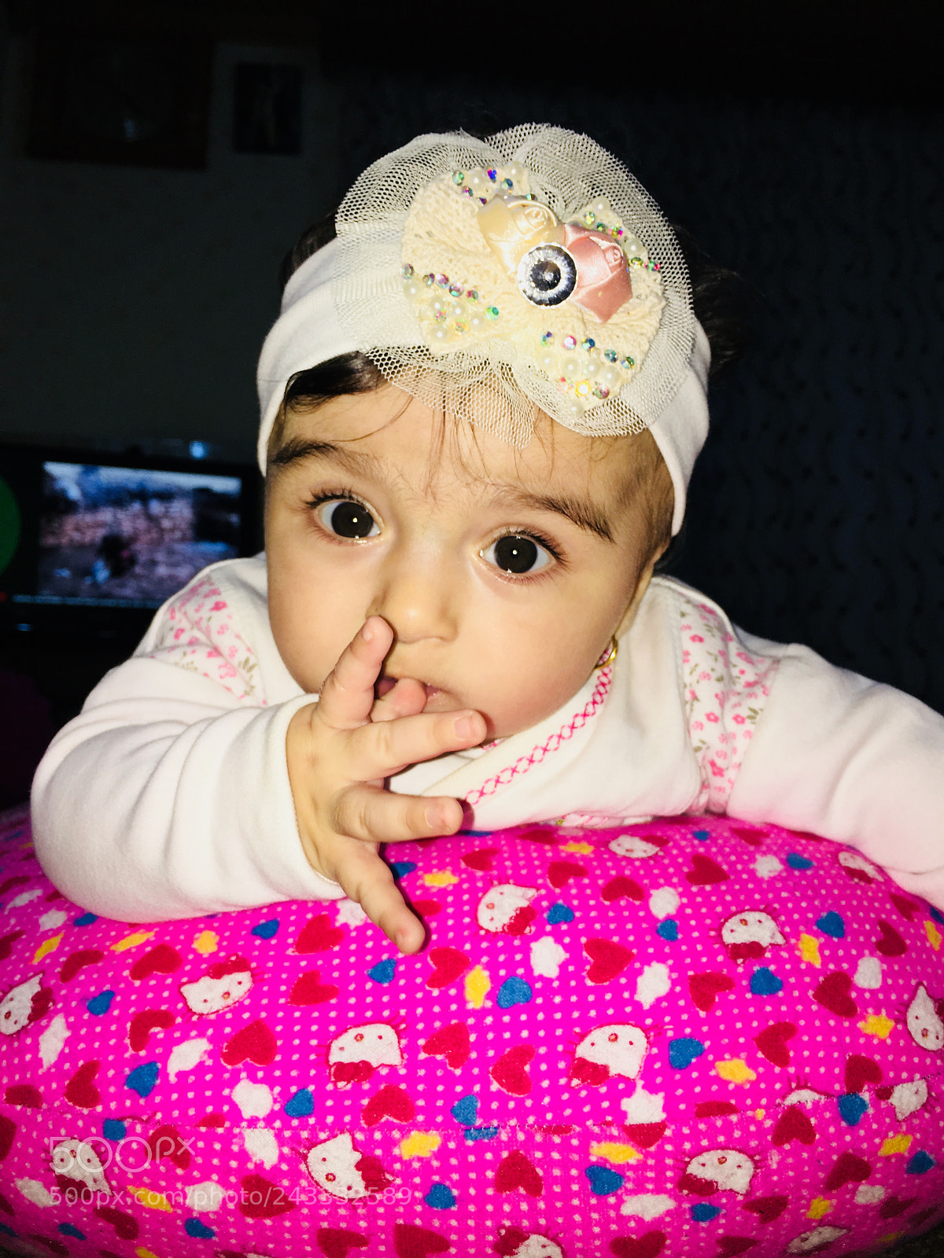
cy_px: 629
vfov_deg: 61.7
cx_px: 472
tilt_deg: +9.9
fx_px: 1054
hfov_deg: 48.2
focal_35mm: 29
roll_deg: -0.2
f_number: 2.2
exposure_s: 1/36
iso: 25
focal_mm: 4.15
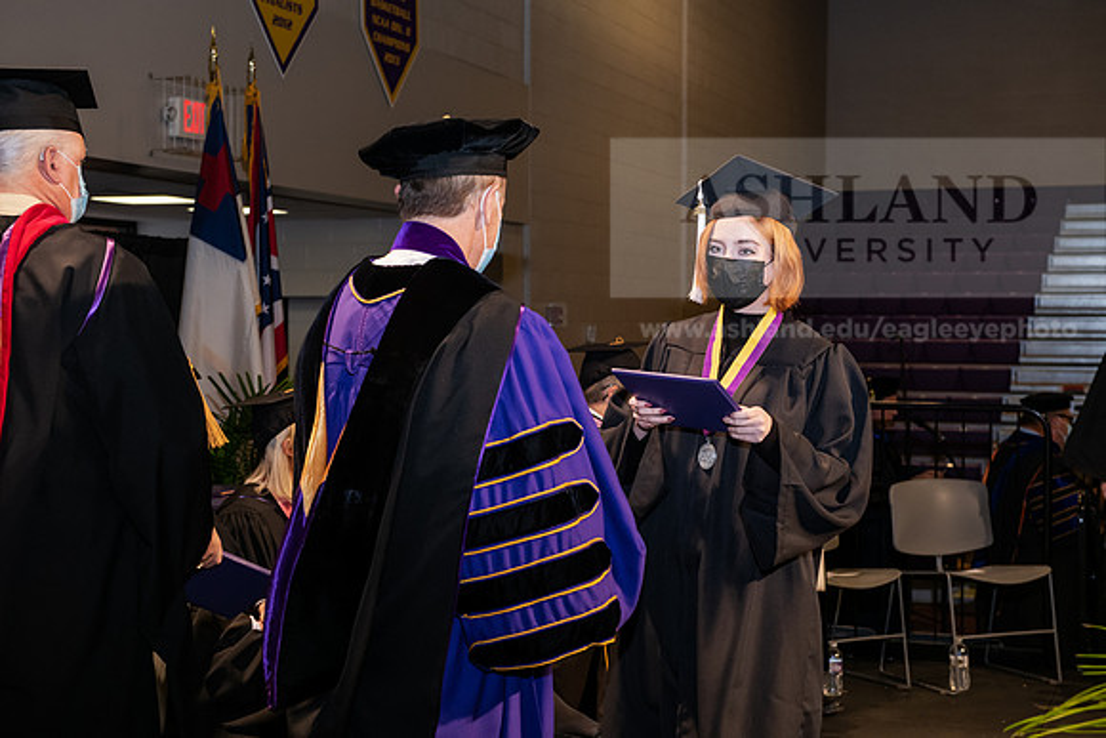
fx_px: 1905
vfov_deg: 21.9
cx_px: 553
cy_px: 369
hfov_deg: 32.4
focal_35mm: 62
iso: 1600
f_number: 6.3
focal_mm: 62
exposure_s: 1/200
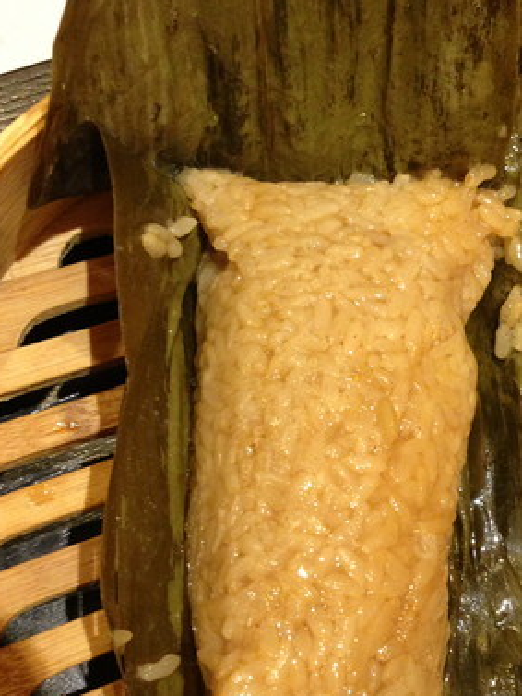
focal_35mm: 56
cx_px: 378
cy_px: 425
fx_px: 1125
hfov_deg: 25.9
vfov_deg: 34.2
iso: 250
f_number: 2.4
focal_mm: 4.13
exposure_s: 1/20
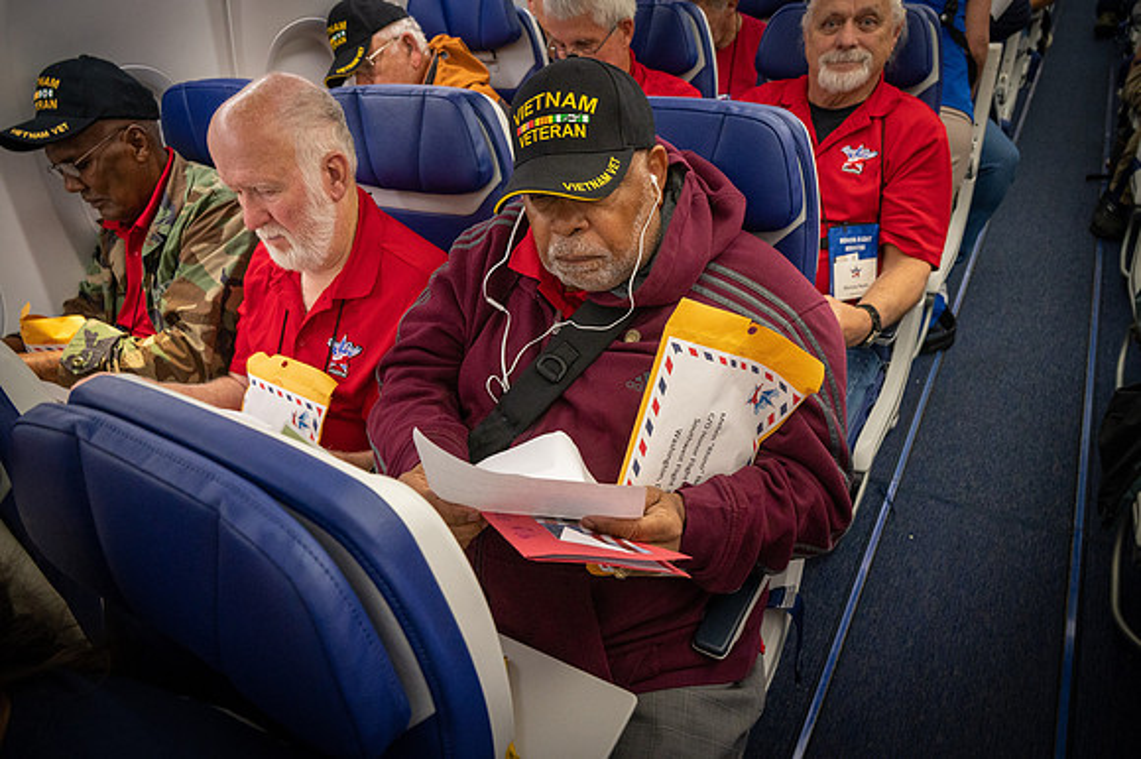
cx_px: 570
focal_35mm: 24
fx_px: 760
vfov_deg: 53.1
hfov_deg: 73.8
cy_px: 380
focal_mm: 24
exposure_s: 1/60
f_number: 6.3
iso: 3600
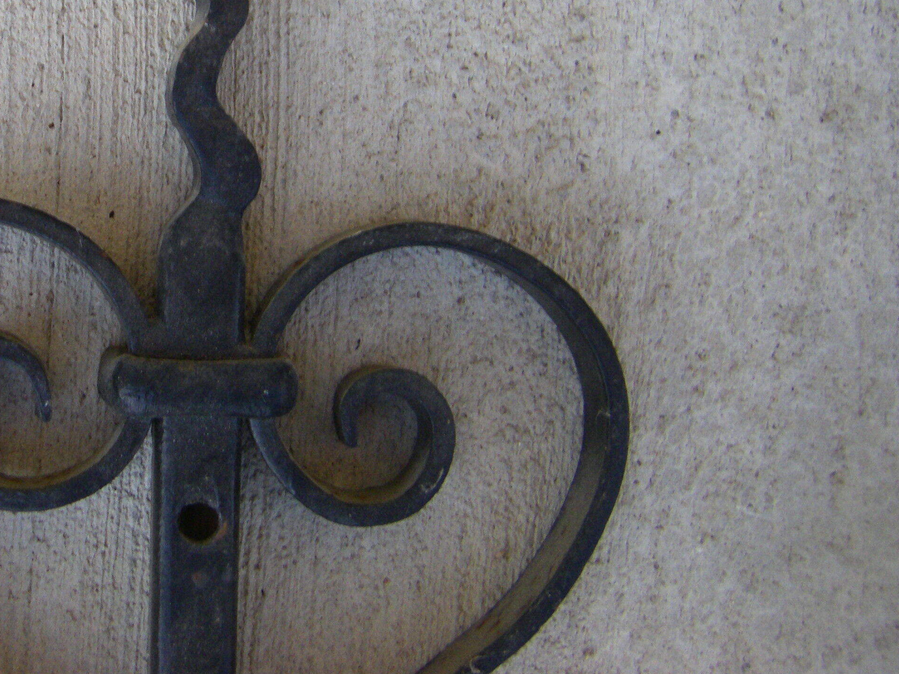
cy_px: 144
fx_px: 1688
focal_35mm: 65
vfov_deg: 22.3
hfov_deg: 29.2
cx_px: 184
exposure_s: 1/50
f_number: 3.5
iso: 125
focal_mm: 6.3
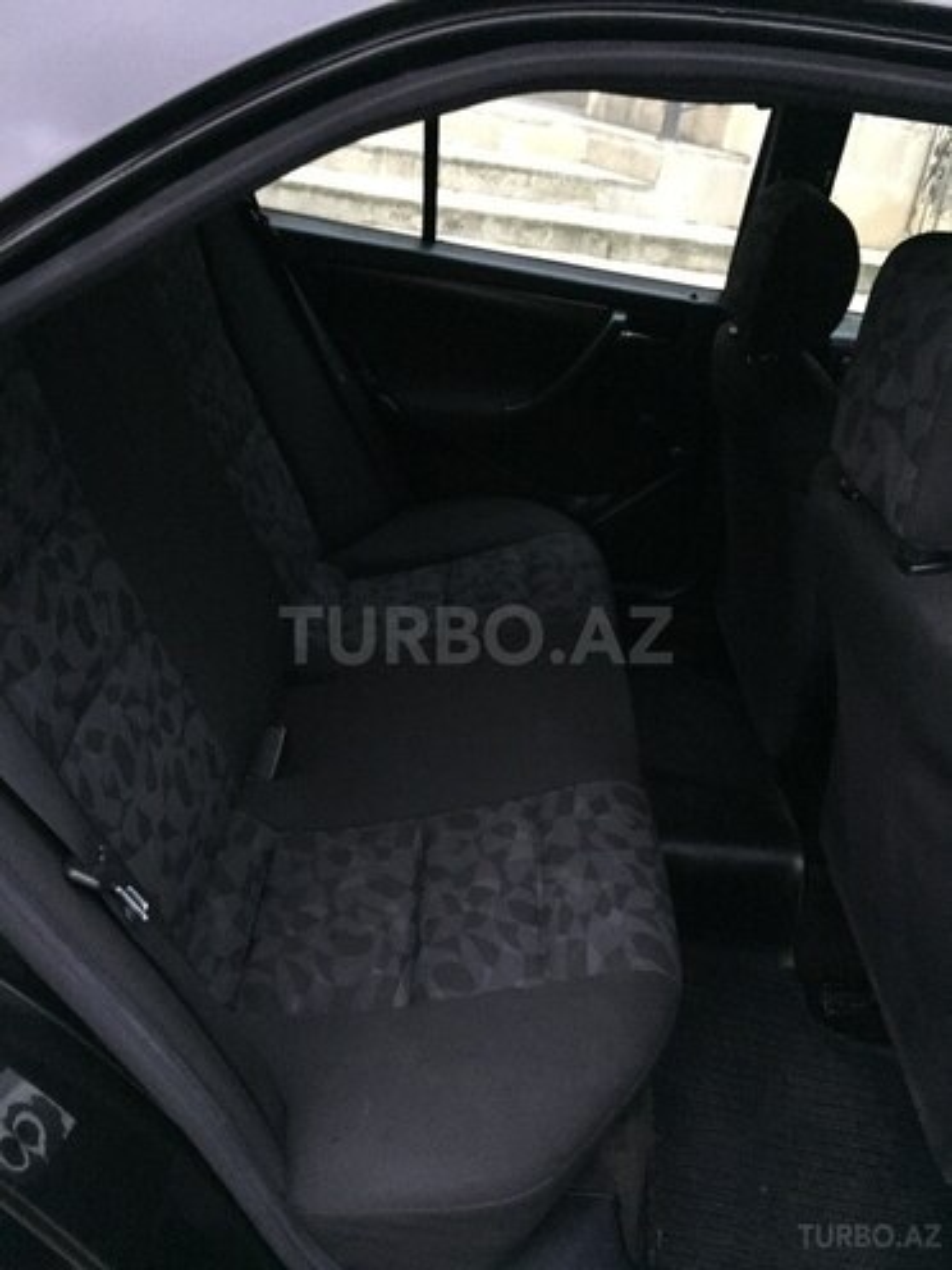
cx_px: 476
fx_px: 1063
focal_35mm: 29
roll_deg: -9.2
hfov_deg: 48.2
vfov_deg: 61.7
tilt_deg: -27.1
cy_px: 635
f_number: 2.2
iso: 500
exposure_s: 1/17
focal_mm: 4.15
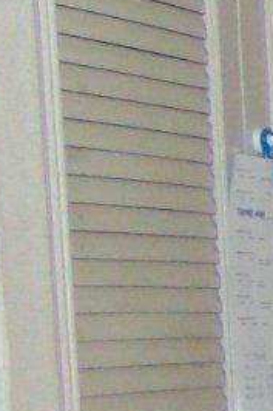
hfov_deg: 4.9
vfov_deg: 10.1
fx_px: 2278
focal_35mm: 200
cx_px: 1559
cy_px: 533
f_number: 3
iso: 400
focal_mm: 4.5
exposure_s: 1/30
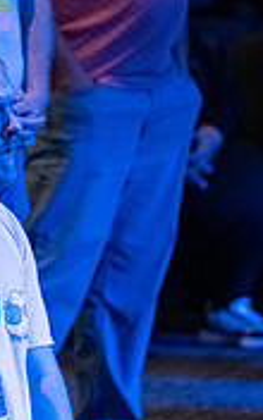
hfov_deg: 2.4
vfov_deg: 3.8
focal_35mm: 547
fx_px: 6273
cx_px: 88
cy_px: 186
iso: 6400
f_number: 2.8
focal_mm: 140
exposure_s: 1/80
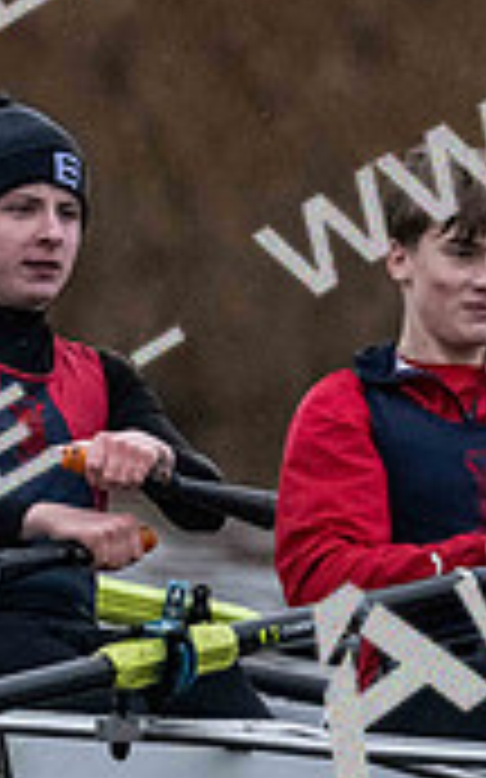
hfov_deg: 1.0
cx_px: -72
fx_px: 29036
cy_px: 371
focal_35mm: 1369
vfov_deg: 1.5
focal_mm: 400
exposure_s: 1/1600
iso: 8000
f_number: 4.5
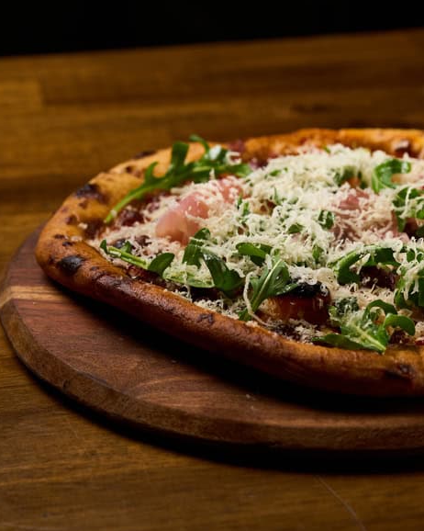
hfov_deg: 12.7
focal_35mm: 121
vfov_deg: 15.9
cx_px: 347
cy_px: 266
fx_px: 1899
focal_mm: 85
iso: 320
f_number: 5.6
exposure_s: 1/60
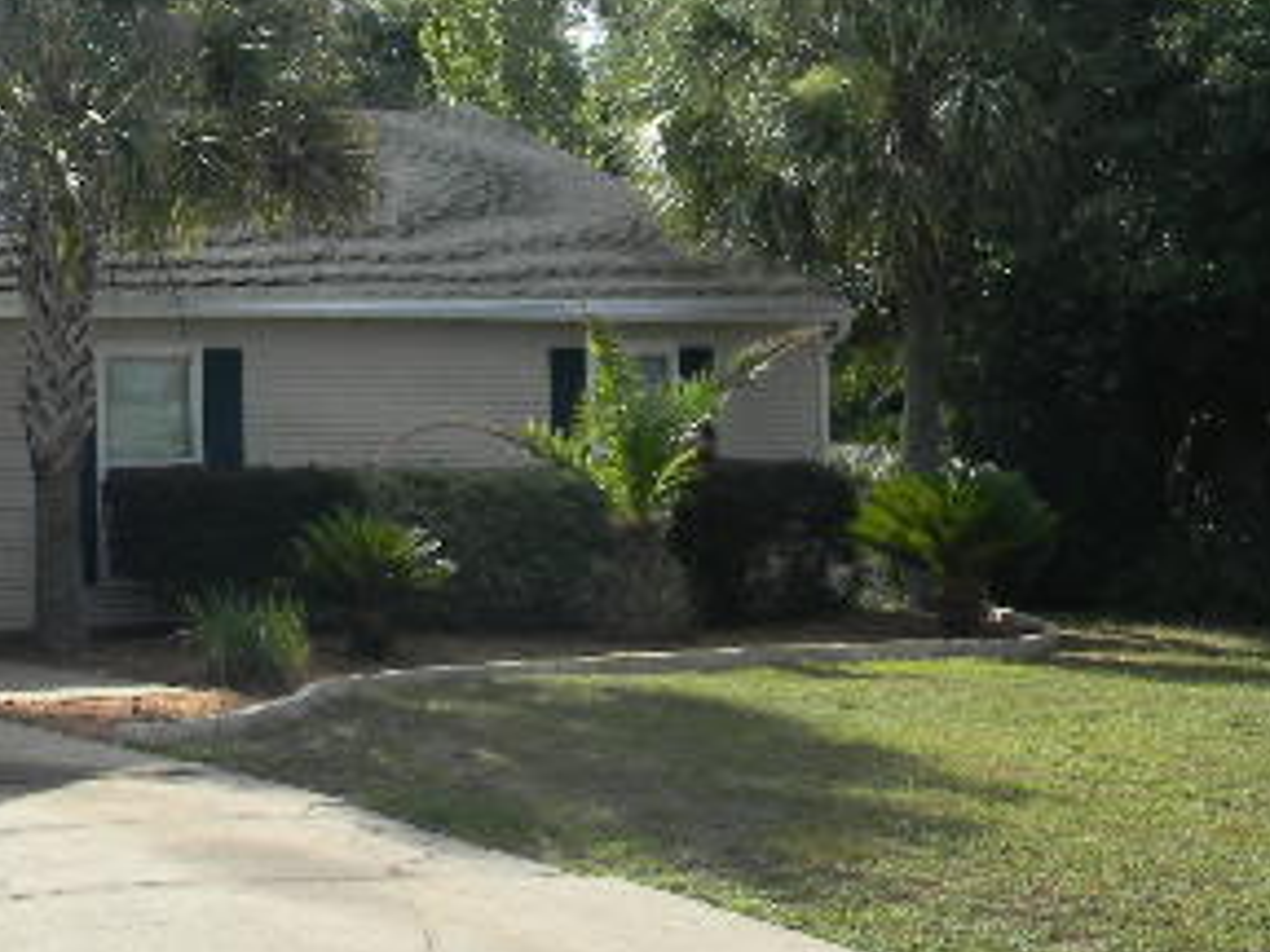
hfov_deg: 23.5
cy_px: 260
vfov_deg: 18.3
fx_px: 2935
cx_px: 26
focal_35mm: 80
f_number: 3.7
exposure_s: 1/468
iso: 80
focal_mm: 6.4
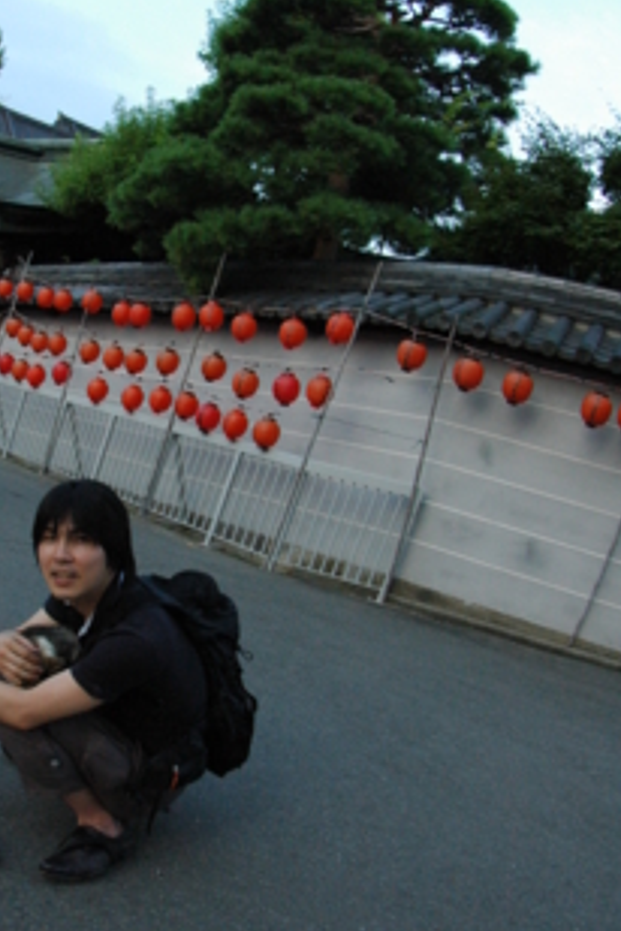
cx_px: 176
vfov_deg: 57.6
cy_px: 449
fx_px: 847
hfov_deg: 39.5
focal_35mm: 33
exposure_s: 1/250
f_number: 8
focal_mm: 15
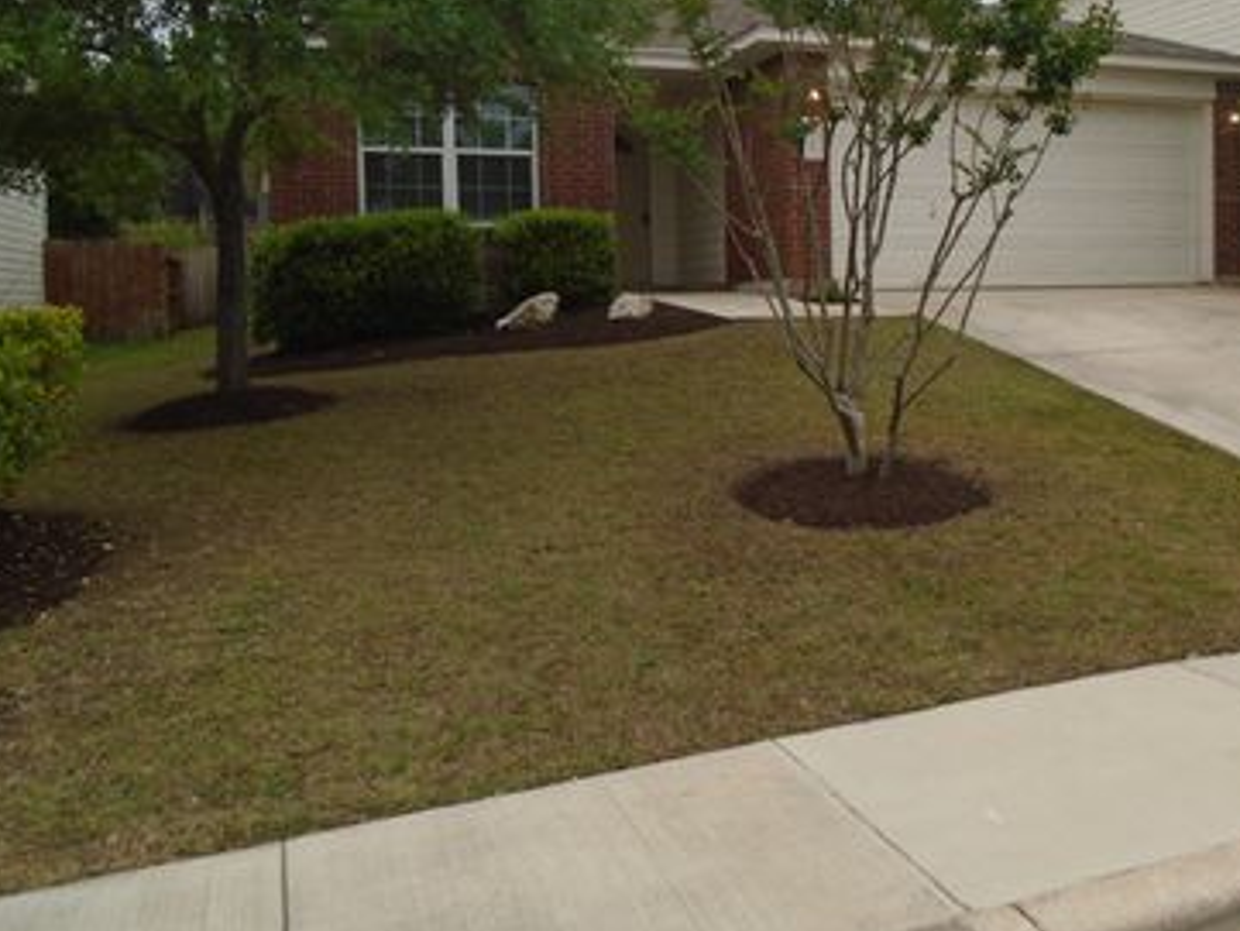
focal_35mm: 36
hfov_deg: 50.4
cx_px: 831
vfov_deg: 39.4
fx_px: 1290
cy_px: 342
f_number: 3.2
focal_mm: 4.6
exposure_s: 1/640
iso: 100
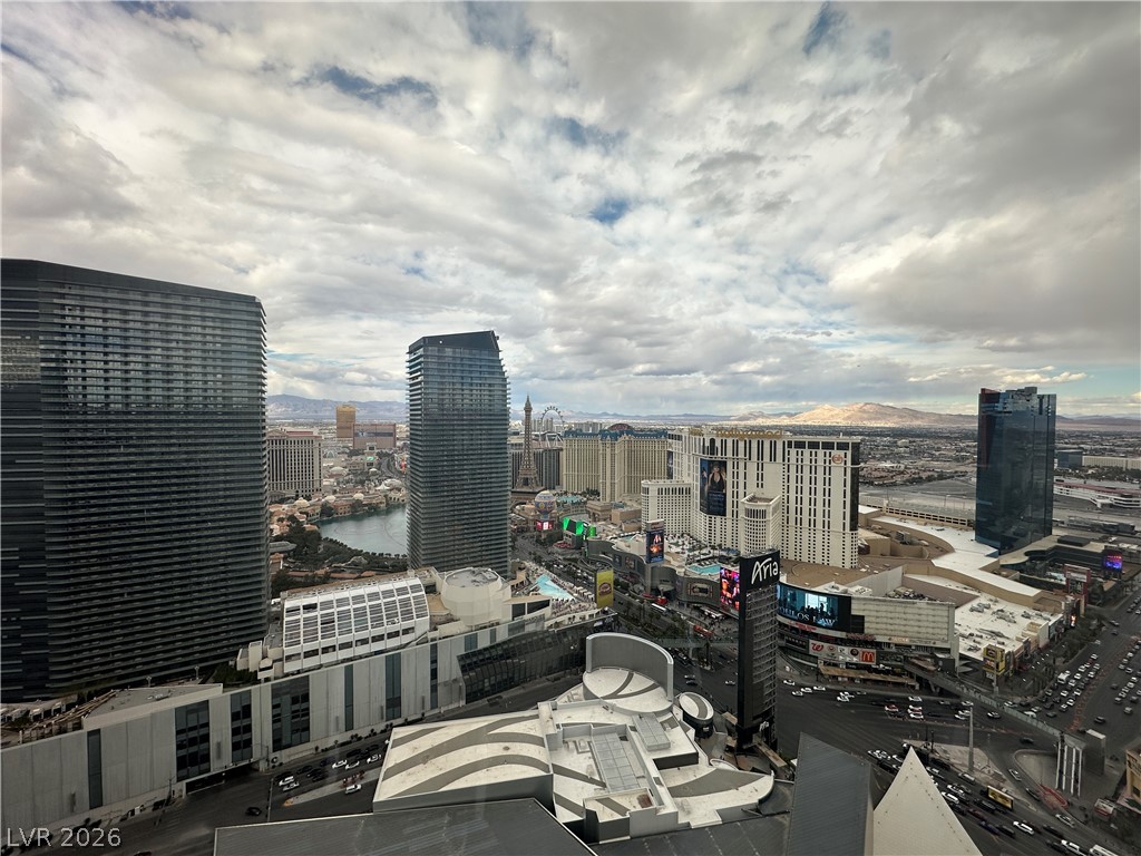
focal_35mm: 14
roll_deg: +0.0
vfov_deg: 85.7
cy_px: 428
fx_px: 461
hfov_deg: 102.1
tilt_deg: -1.2
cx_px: 570
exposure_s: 1/1575
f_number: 2.2
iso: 40
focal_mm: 2.22
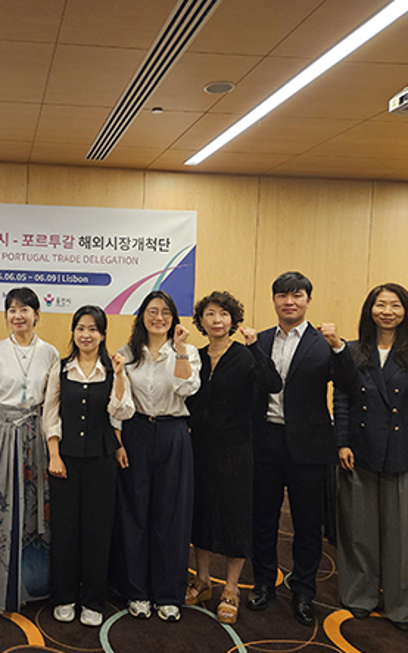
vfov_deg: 58.1
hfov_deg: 35.9
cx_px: 35
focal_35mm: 33
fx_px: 587
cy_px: 330
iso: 640
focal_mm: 5.4
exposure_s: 1/50
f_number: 1.8
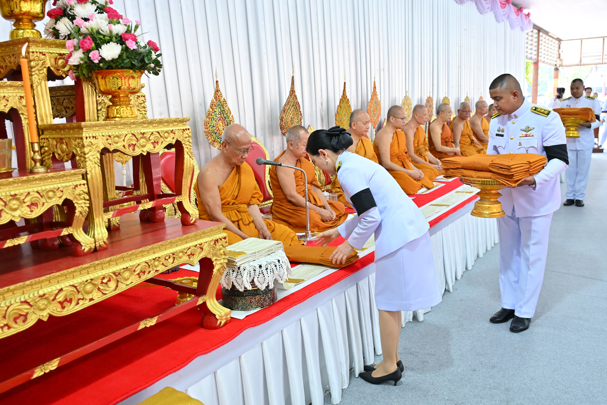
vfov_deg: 41.7
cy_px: 202
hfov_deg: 59.5
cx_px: 304
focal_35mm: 32
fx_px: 531
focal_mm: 31.5
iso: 1000
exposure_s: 1/200
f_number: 4
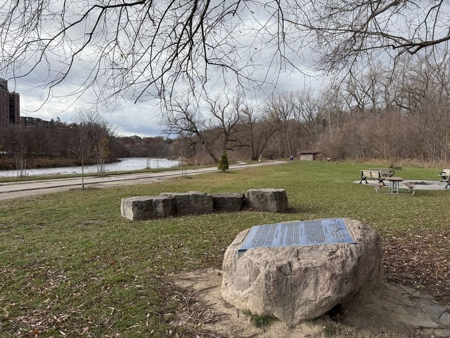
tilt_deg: -2.0
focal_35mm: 24
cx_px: 225
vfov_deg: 56.8
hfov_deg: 71.6
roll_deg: +0.4
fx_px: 312
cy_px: 169
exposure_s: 1/2299
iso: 100
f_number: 1.78
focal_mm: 6.76
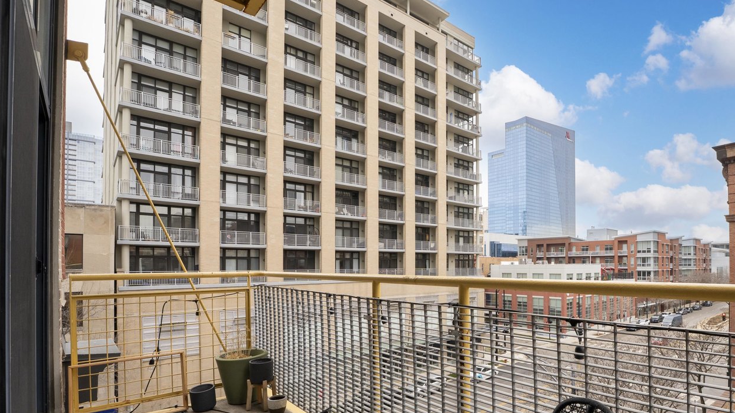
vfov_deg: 57.5
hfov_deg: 88.2
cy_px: 261
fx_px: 370
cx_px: 449
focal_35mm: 19
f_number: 9
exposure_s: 1/80
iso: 200
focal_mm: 14
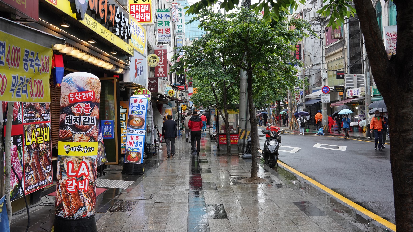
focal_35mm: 42
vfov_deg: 28.3
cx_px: 211
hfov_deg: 48.4
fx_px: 460
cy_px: 96
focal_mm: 35
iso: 640
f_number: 8
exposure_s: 1/100
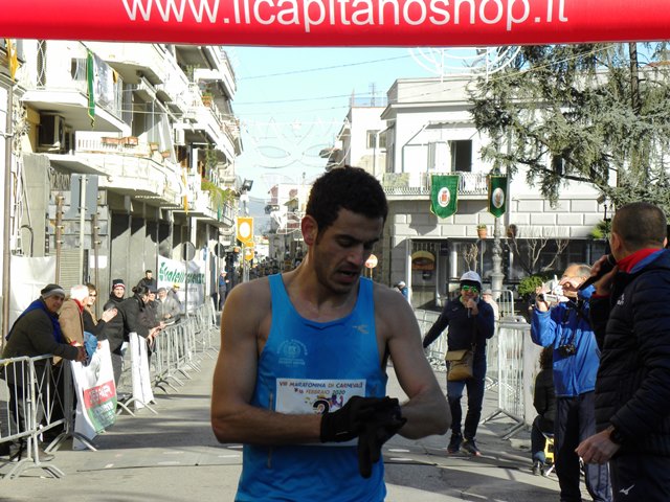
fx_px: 1839
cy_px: 251
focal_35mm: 95
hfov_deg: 20.7
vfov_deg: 15.6
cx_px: 335
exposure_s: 1/324
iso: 64
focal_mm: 16.9
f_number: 4
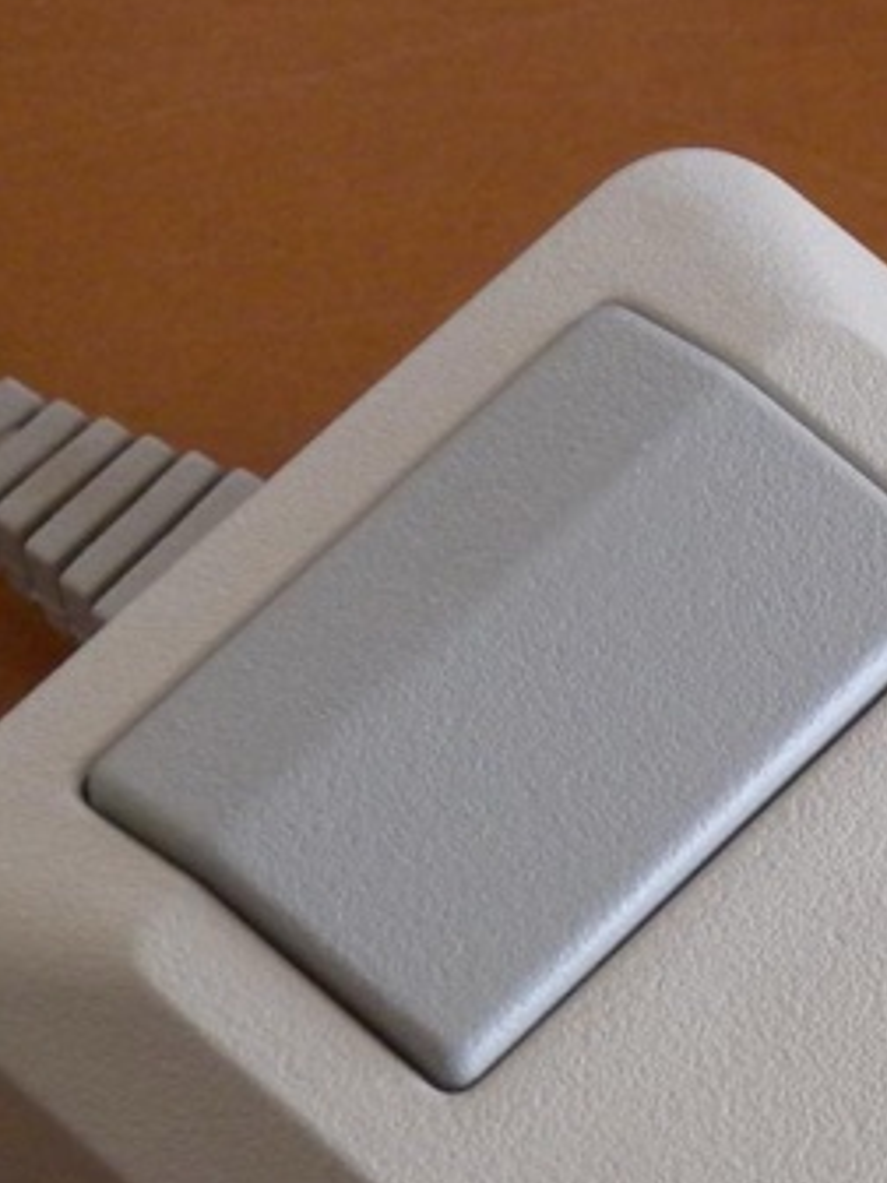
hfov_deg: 8.5
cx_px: 1654
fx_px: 5740
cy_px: 1289
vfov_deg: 11.6
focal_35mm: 168
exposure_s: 1/62.2
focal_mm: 10
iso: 258
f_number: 3.5
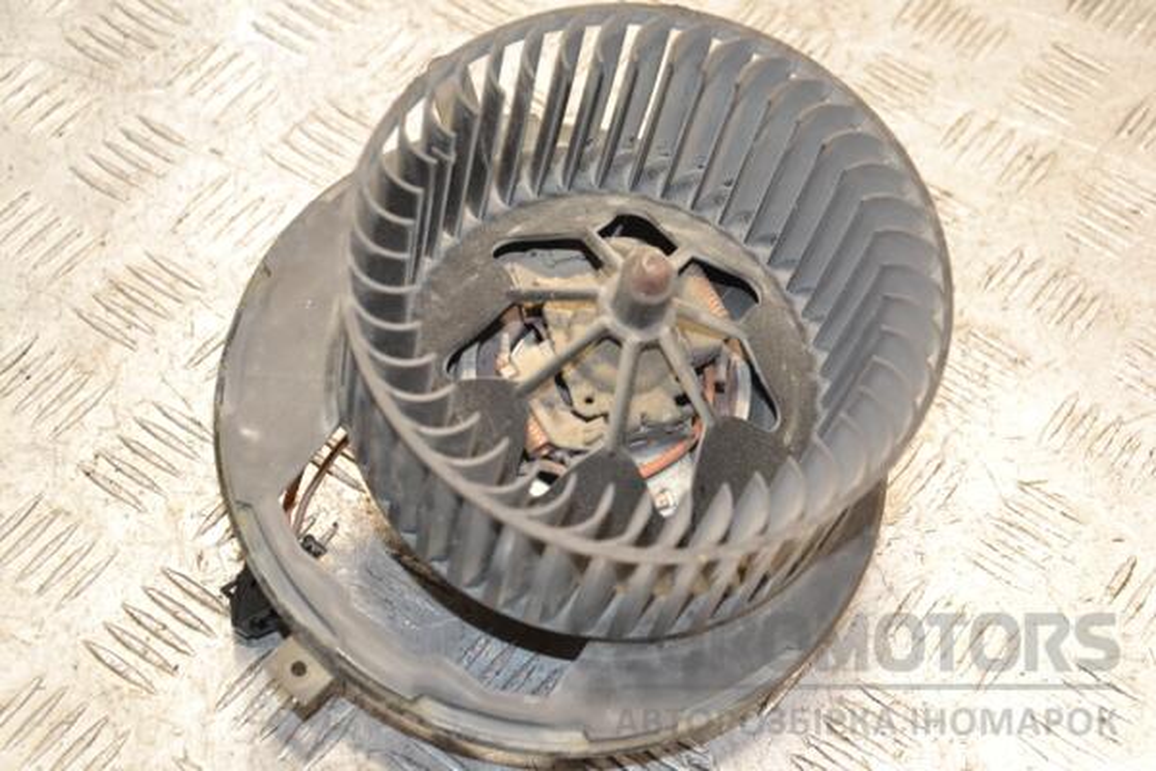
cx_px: 578
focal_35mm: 68
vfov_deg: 20.2
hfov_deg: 29.9
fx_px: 2167
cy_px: 386
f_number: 4.8
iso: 800
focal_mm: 45
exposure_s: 1/60
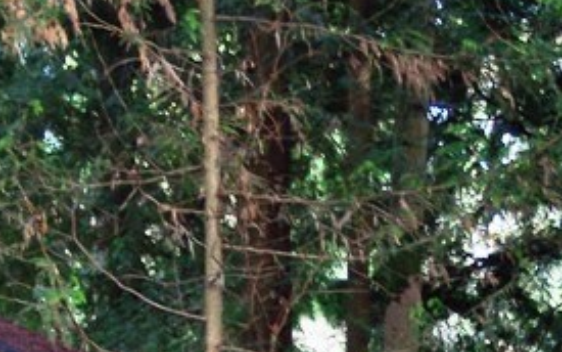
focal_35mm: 117
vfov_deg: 10.6
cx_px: 386
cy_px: 604
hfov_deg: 17.8
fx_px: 1792
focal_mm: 8
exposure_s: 1/30
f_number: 2.8
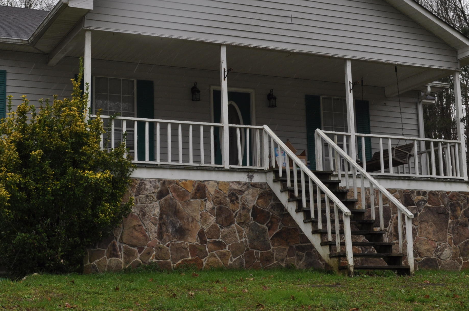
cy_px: 123
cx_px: 179
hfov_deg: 31.3
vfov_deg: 21.2
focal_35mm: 64
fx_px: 833
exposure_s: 1/200
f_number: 10
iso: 200
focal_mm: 26
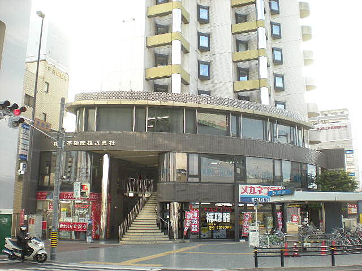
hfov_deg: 49.0
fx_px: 397
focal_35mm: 38
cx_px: 181
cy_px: 136
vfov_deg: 37.7
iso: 89
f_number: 3.1
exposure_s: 1/169
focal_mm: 6.3
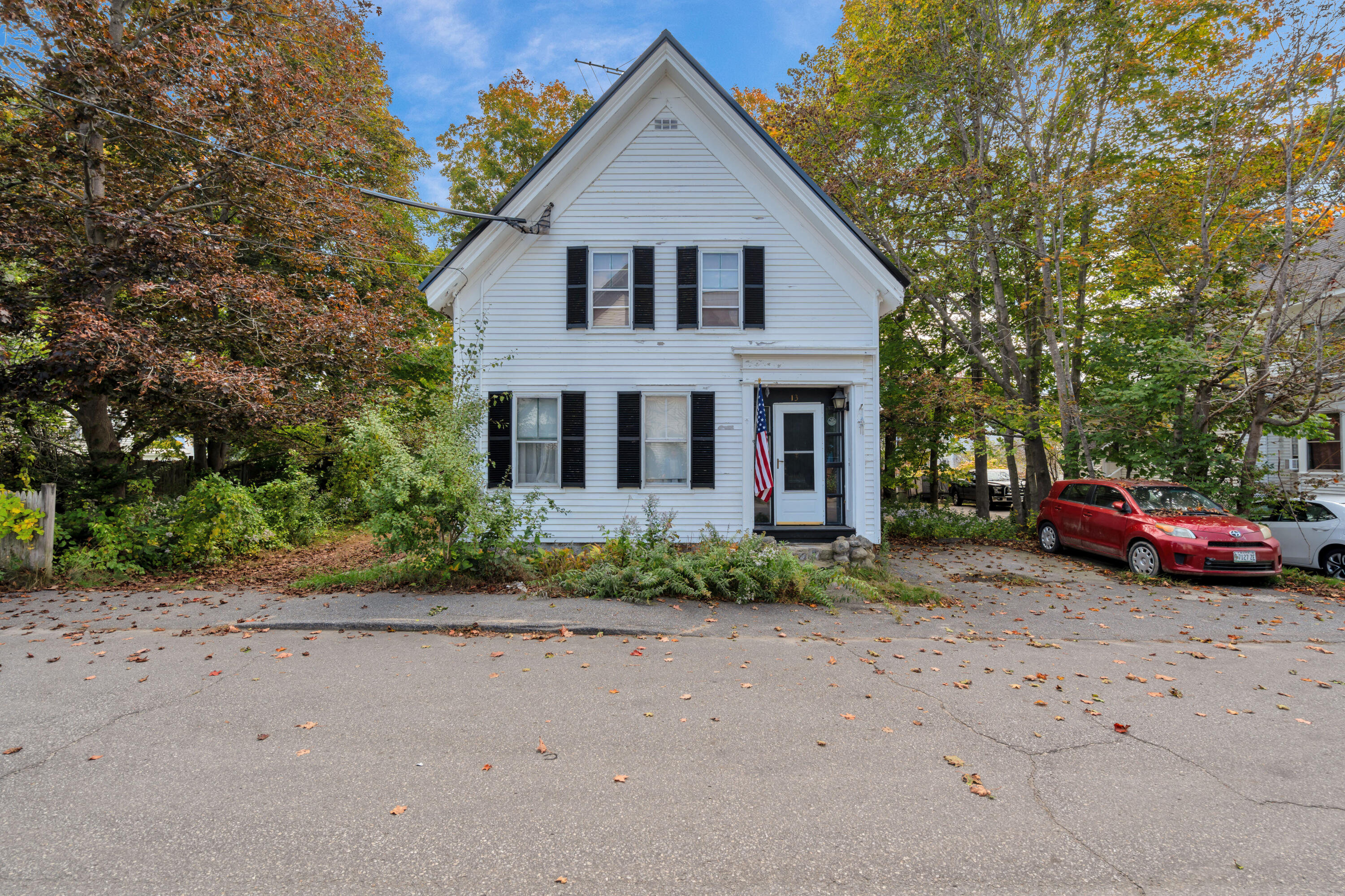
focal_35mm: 16
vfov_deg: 73.7
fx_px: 598
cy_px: 448
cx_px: 672
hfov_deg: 96.7
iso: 100
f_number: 8
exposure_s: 1/60
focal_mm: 16
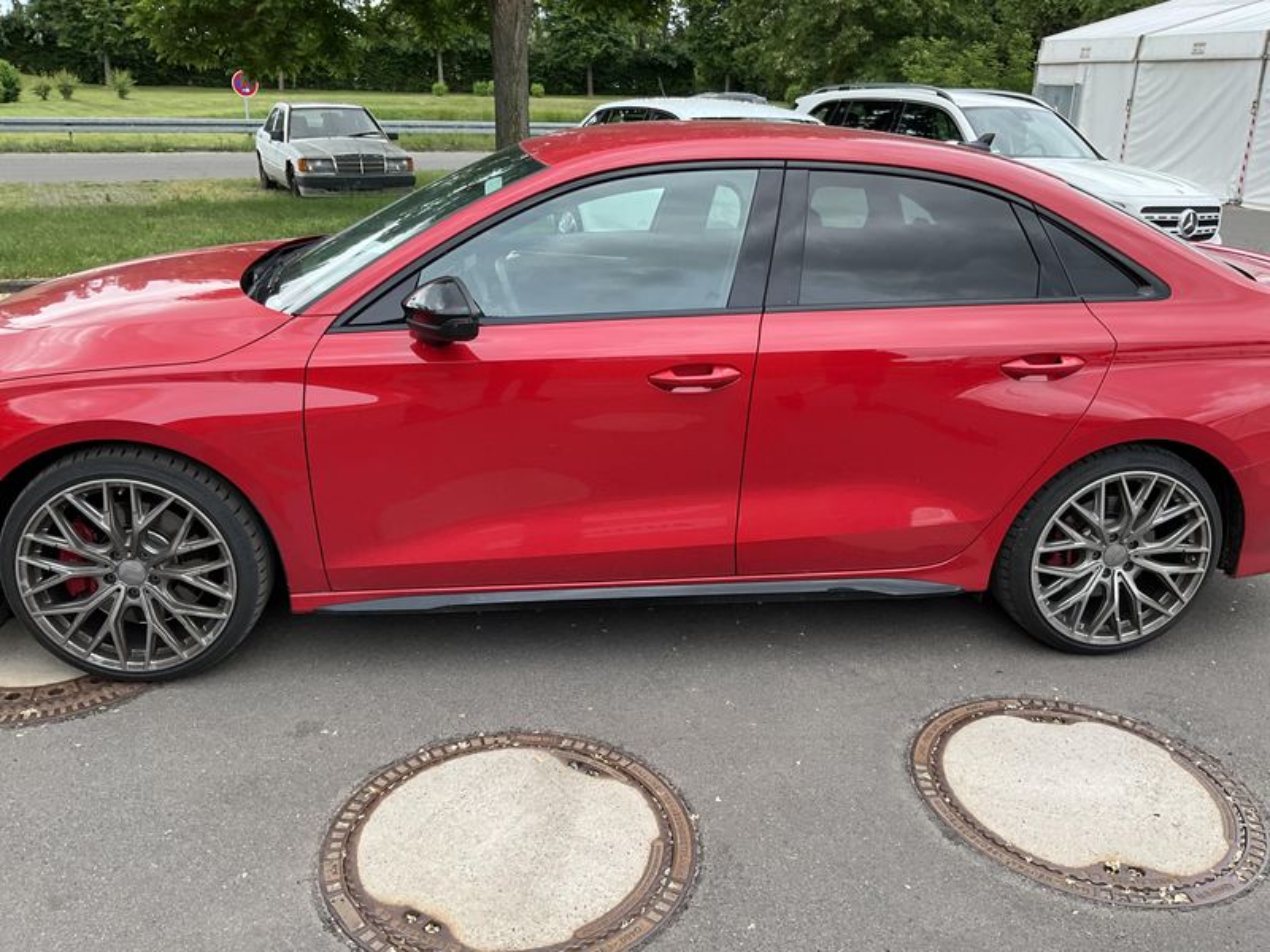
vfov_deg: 48.2
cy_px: 476
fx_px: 1064
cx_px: 635
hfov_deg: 61.7
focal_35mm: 29
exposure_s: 1/406
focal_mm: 3
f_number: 1.8
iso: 25
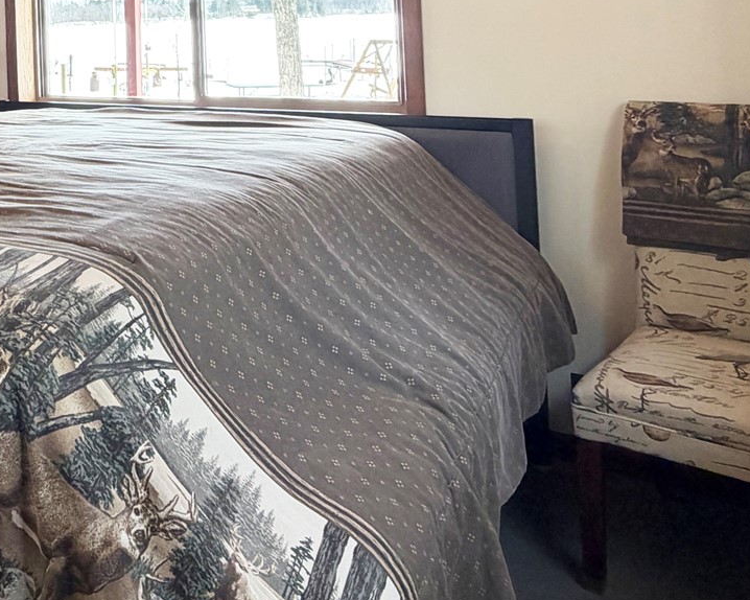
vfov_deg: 34.8
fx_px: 865
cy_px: 4
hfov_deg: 40.7
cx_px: -8
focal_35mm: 39
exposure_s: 1/121
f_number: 2.2
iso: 125
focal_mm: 2.22
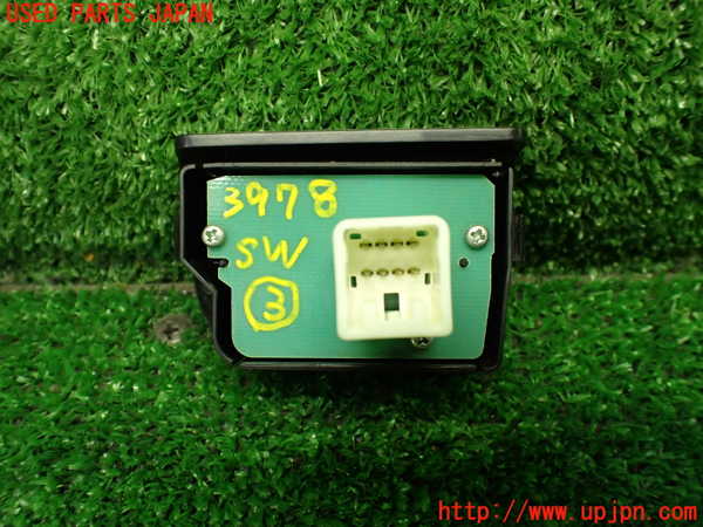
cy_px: 264
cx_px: 352
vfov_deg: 46.8
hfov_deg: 60.0
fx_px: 609
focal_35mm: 30
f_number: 2.3
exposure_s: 1/125
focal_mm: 5.4
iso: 800
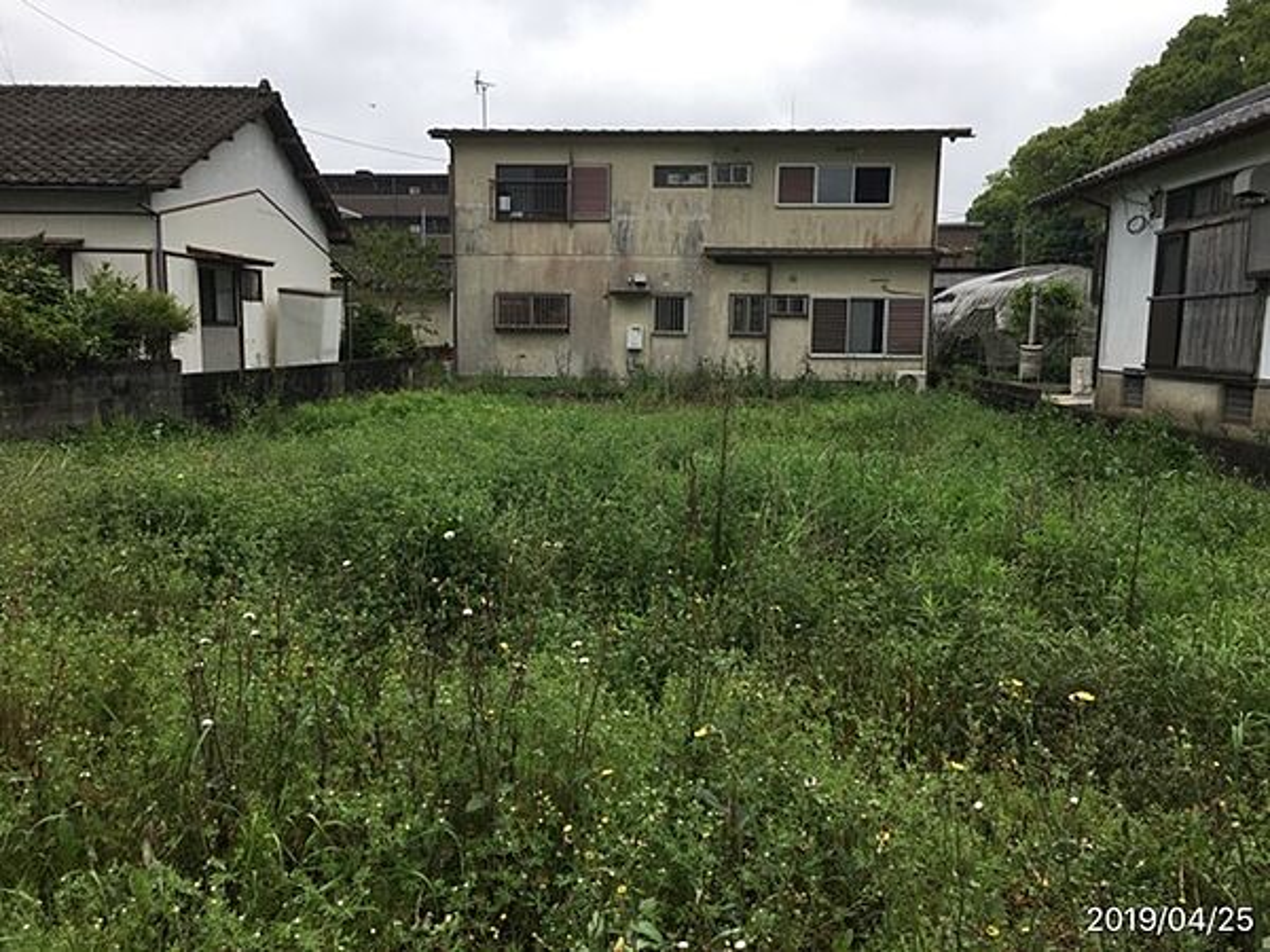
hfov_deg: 61.7
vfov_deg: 48.2
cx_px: 635
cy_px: 476
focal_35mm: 29
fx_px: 1064
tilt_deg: -7.4
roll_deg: -1.2
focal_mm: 4.15
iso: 25
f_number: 2.2
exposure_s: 1/1282
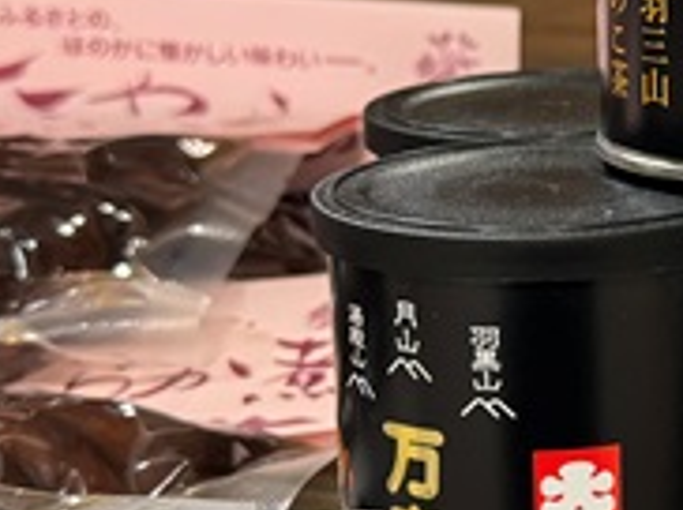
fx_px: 1872
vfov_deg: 15.5
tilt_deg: -14.9
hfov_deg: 19.1
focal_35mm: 95
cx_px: 897
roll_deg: -0.7
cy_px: 180
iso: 320
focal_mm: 6.86
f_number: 1.78
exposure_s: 1/50
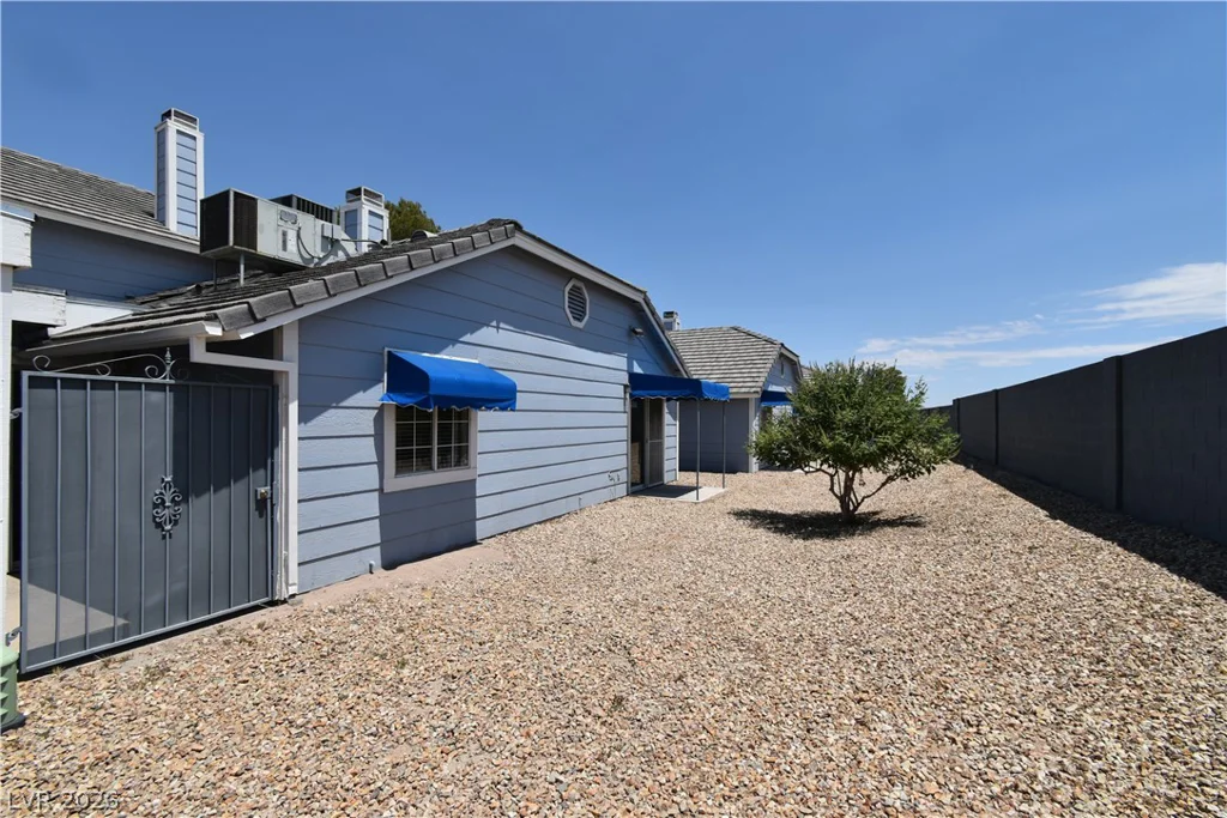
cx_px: 614
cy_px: 409
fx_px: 511
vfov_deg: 77.3
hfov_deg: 100.4
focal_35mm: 15
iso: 200
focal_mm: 10
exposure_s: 1/500
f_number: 11
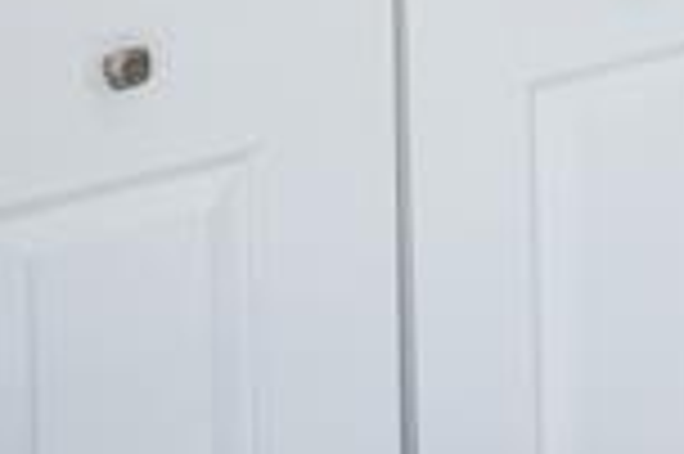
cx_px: 1796
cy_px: -166
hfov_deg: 11.6
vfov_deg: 9.9
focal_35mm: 135
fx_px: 2562
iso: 160
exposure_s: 1/50
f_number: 5.6
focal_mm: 20
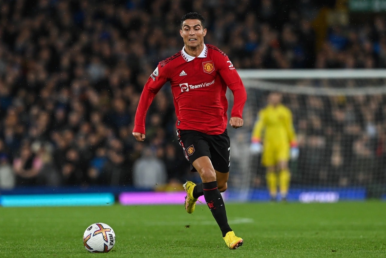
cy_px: 129
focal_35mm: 400
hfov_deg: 5.2
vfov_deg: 3.4
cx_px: 193
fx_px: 4289
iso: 3200
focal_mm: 400
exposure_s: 1/1600
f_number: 4
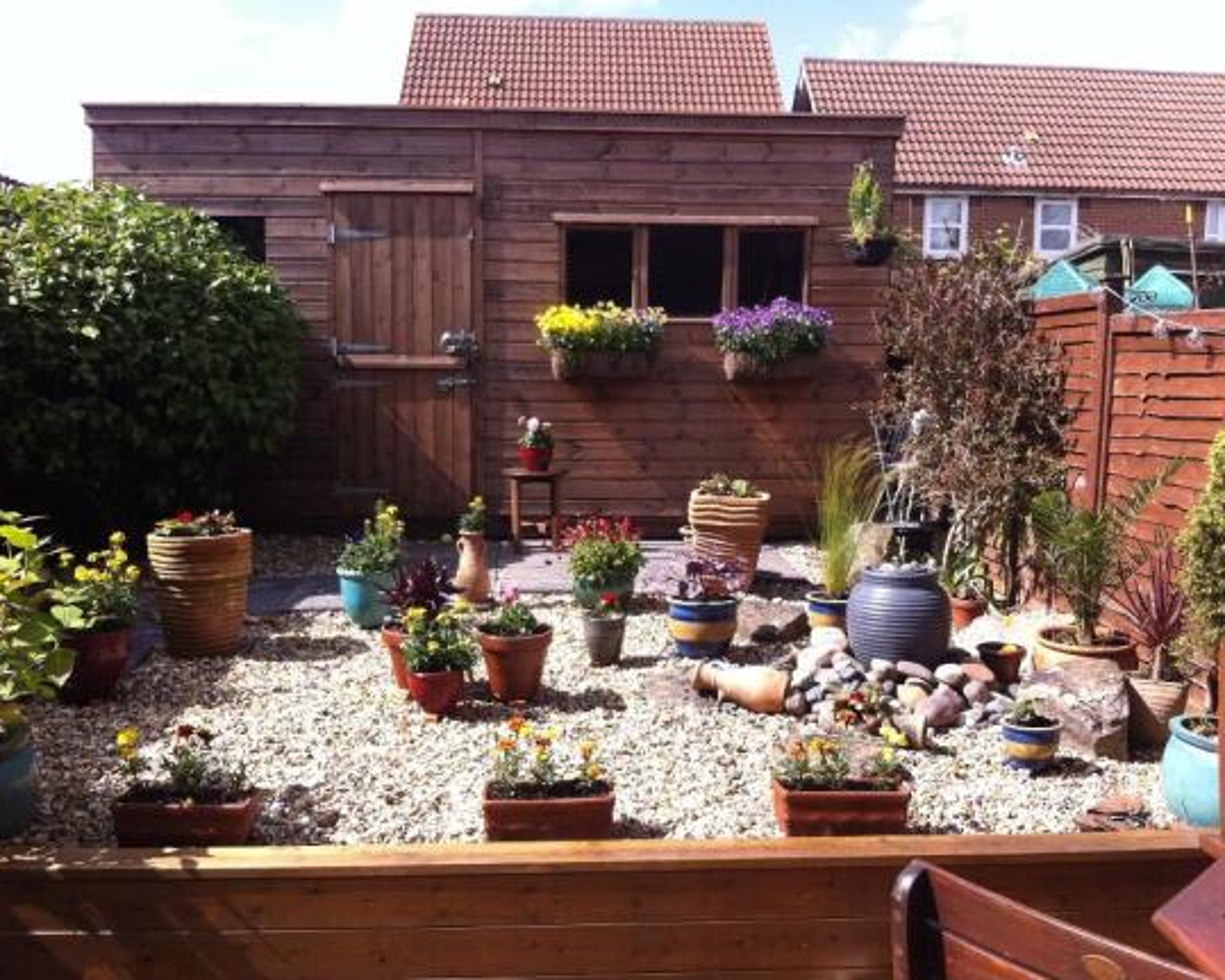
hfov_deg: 49.1
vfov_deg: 40.1
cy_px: 495
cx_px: 638
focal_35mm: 37
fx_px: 1341
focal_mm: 3.85
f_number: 2.8
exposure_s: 1/591
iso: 80
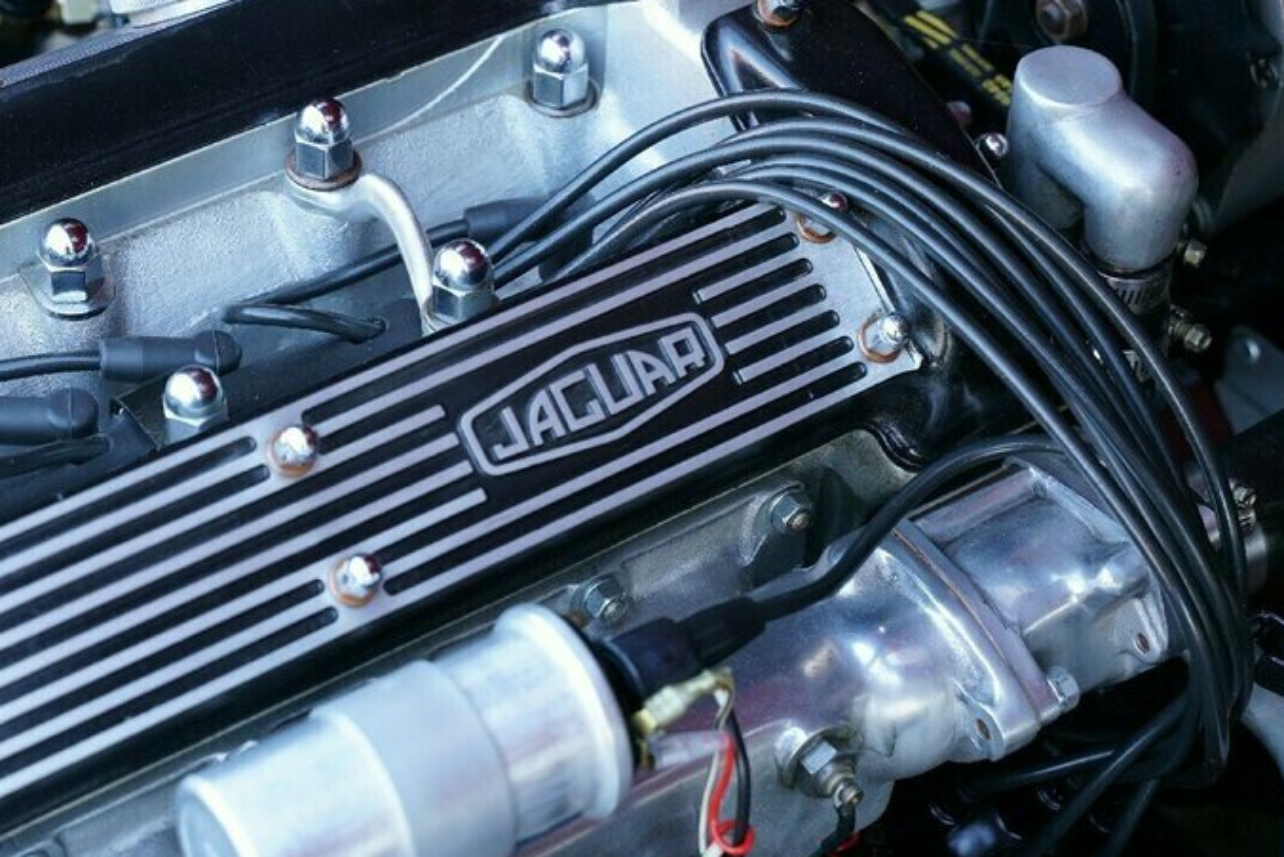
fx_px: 3110
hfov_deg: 23.3
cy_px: 194
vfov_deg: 15.6
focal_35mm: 87
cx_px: 467
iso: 1000
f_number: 4
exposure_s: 1/160
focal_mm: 49.1
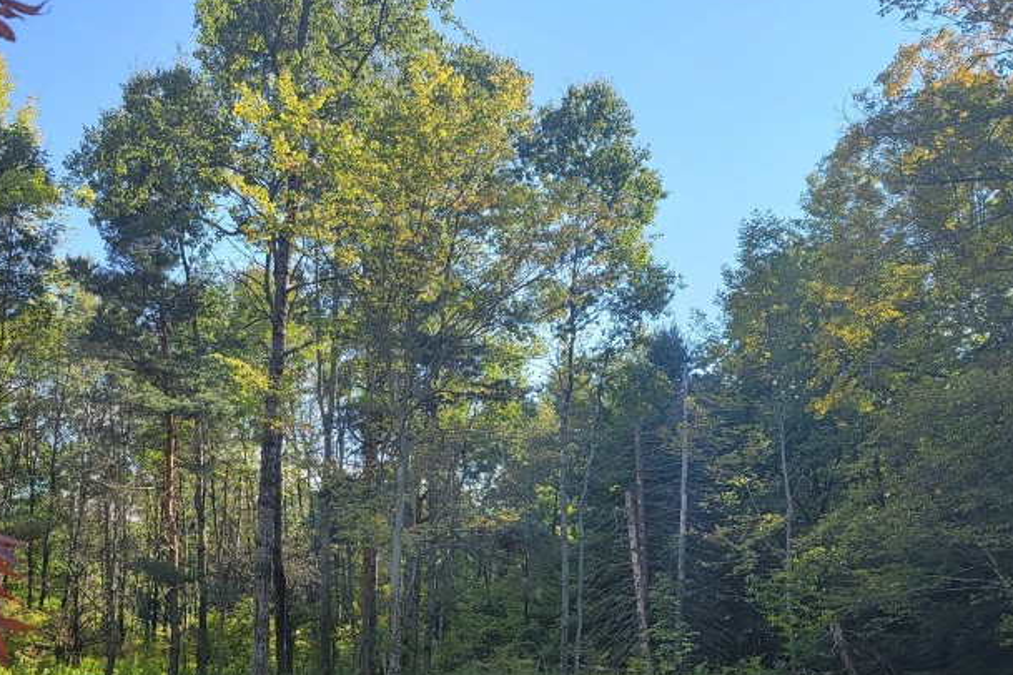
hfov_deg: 46.3
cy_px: 602
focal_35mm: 42
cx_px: 454
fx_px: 1182
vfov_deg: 30.5
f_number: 1.8
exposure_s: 1/226
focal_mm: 6.7
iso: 16
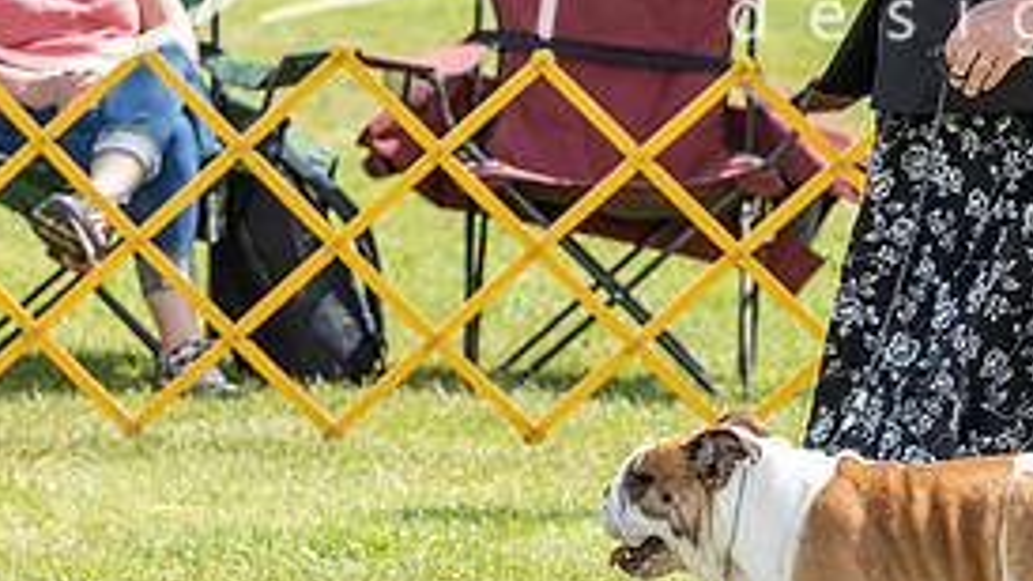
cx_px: 608
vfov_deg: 3.1
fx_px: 10680
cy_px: 187
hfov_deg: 5.5
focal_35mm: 390
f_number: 5
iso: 400
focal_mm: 131
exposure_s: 1/1000
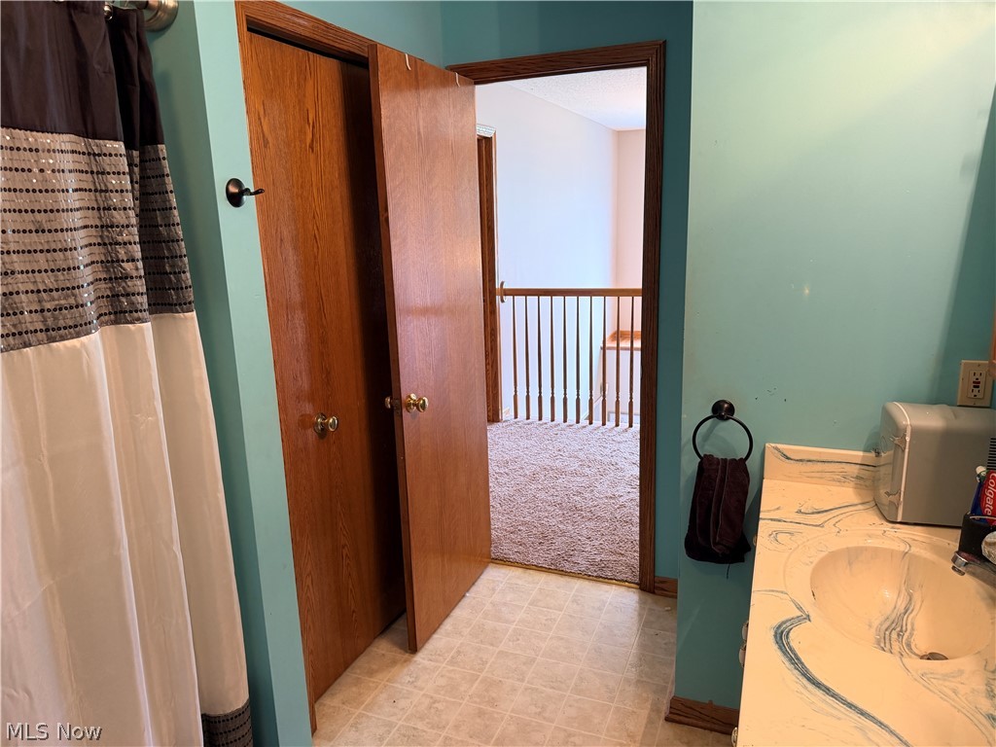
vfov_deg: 56.8
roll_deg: +2.1
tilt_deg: -13.2
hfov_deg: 71.6
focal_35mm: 24
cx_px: 498
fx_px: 691
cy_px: 374
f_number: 1.78
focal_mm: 6.76
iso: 200
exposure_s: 1/60
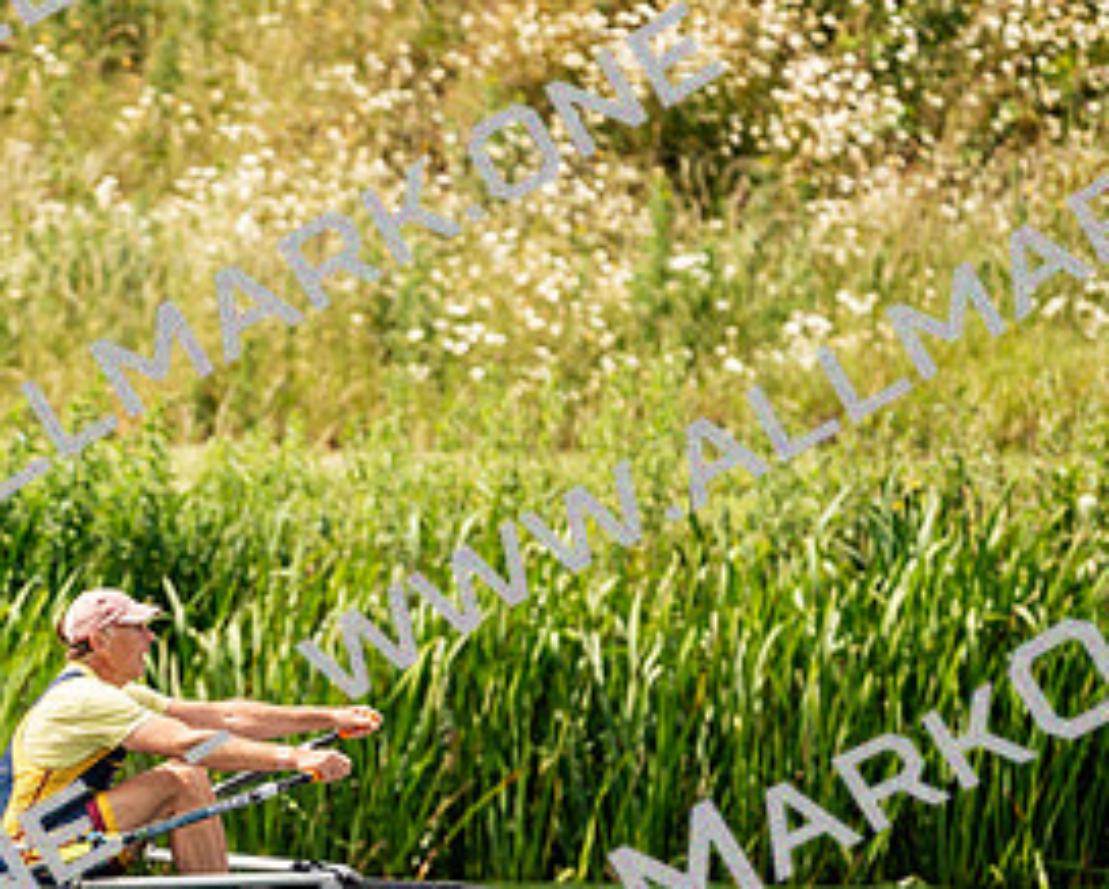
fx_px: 39448
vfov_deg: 1.3
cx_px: 0
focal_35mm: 1201
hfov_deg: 1.6
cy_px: 769
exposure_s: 1/2000
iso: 320
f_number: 6.3
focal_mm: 600
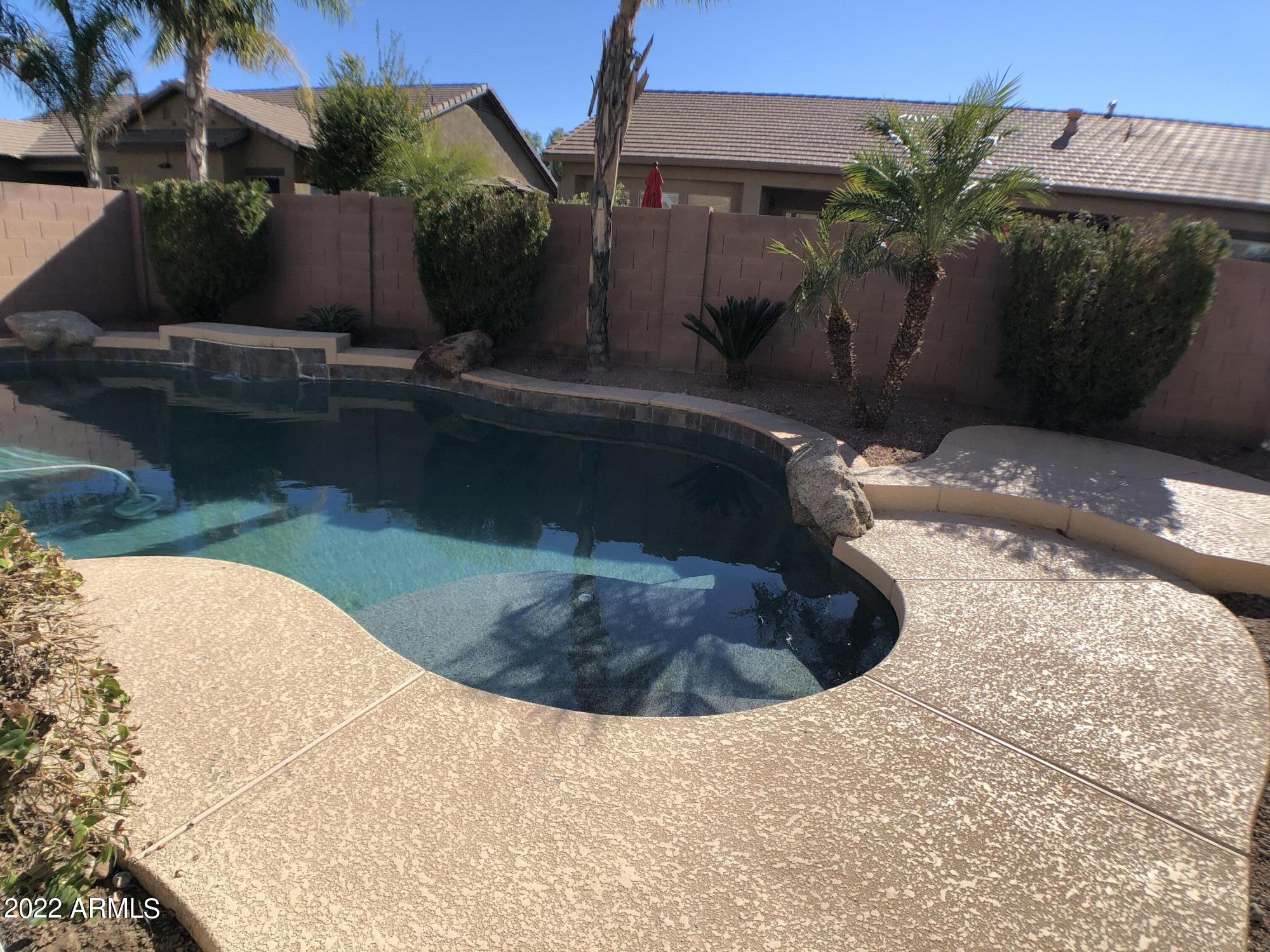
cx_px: 635
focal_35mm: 28
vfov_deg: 49.7
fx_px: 1027
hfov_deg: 63.4
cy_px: 476
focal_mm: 4
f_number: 1.8
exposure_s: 1/1600
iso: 20
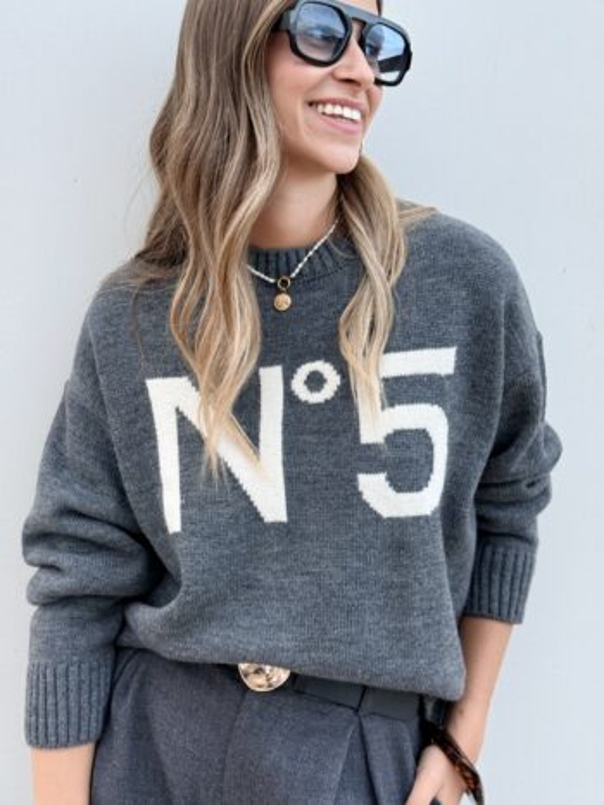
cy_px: 402
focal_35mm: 48
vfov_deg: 39.7
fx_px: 1117
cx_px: 302
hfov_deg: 30.3
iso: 125
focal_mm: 6.76
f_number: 1.78
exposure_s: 1/73
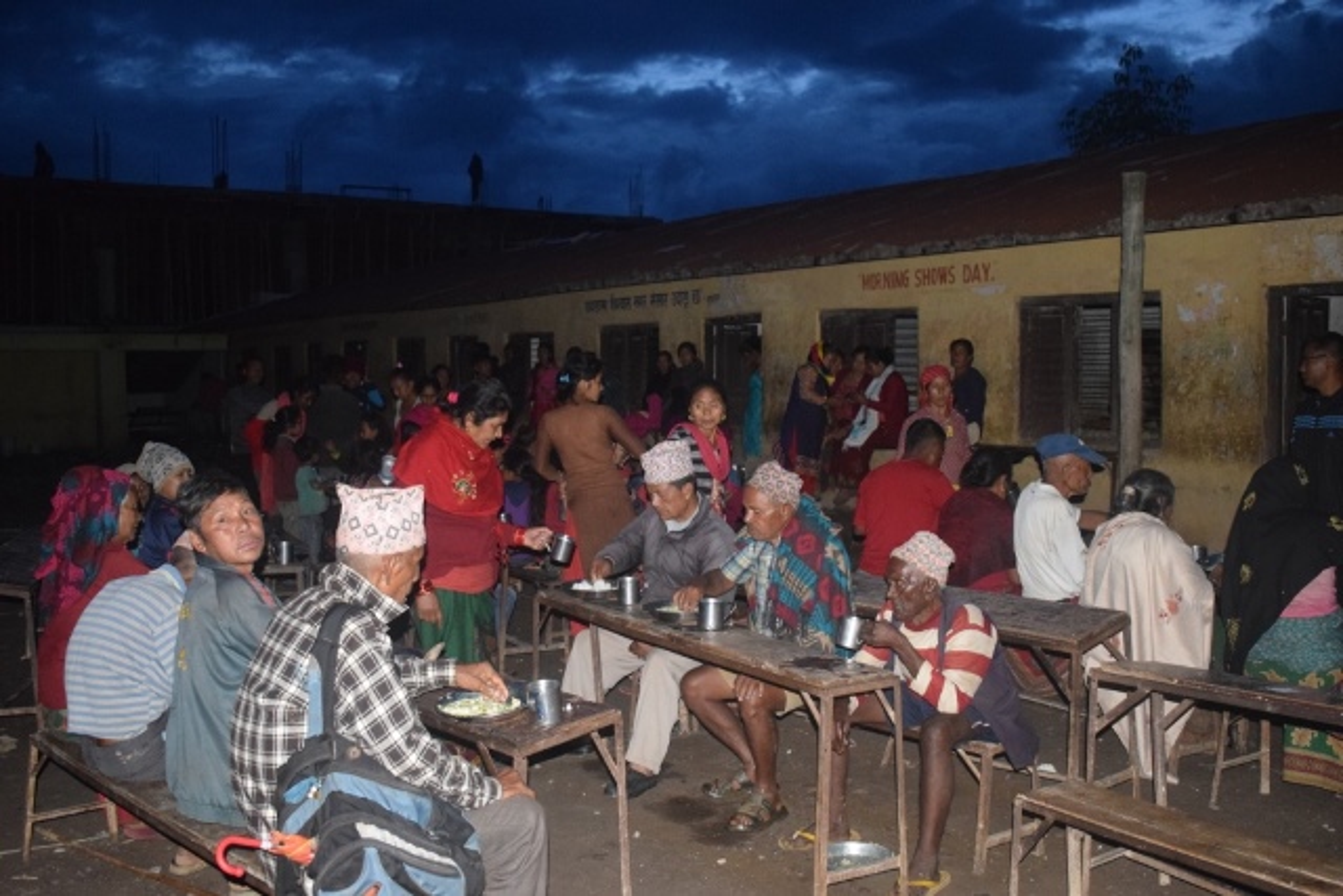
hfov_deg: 53.1
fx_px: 1343
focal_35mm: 36
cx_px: 672
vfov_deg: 36.9
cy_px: 448
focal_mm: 24
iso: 3200
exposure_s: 1/60
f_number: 4
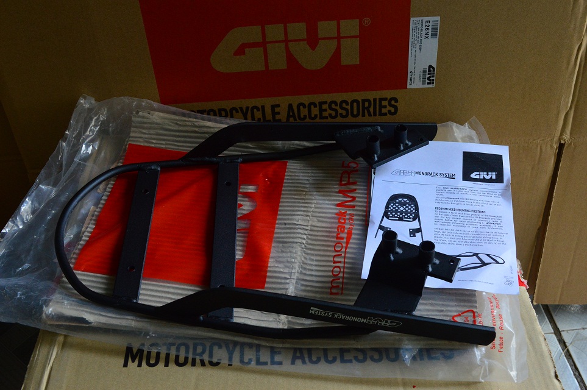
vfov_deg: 32.9
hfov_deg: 48.0
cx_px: 294
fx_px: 660
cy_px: 195
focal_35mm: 40
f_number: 8
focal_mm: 27
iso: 1100
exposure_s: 1/40
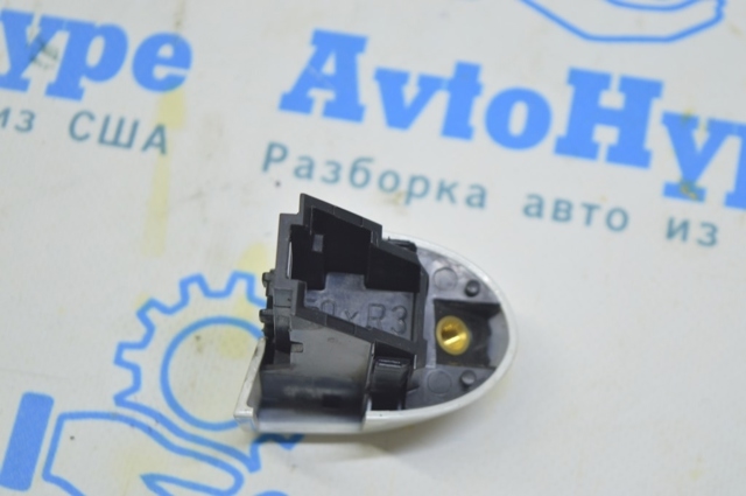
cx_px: 373
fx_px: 1707
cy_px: 248
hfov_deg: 24.6
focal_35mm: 82
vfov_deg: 16.5
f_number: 5.6
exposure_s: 1/20
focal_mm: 55
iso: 400
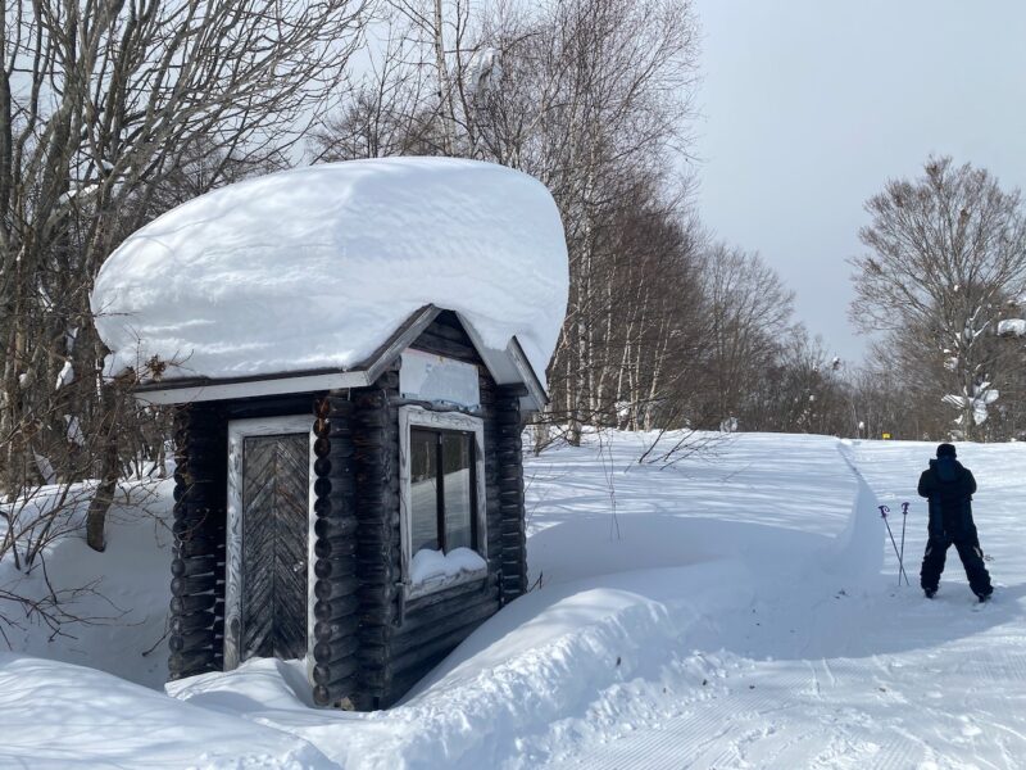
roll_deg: +3.2
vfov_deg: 53.1
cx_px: 513
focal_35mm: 26
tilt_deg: +10.3
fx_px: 771
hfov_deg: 67.3
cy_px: 385
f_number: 1.8
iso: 32
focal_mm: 4.25
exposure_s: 1/6061
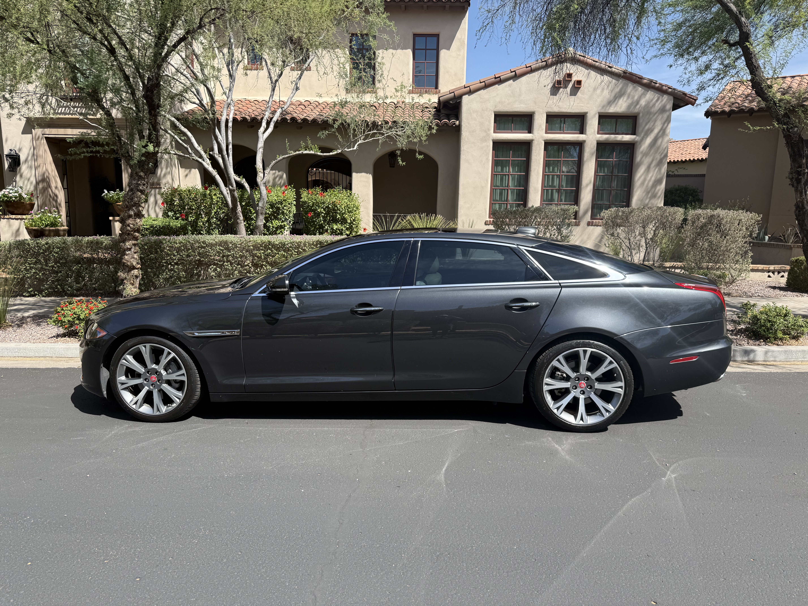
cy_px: 303
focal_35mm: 24
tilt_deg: -10.3
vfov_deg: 56.8
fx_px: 560
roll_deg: -1.7
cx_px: 404
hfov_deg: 71.6
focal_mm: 6.76
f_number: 1.78
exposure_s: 1/2169
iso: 80
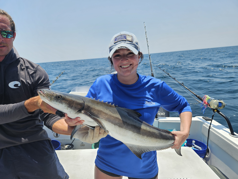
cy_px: 90
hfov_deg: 73.9
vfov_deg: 58.9
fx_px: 158
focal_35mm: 23
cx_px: 119
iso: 25
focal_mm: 5.4
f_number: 1.8
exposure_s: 1/1457
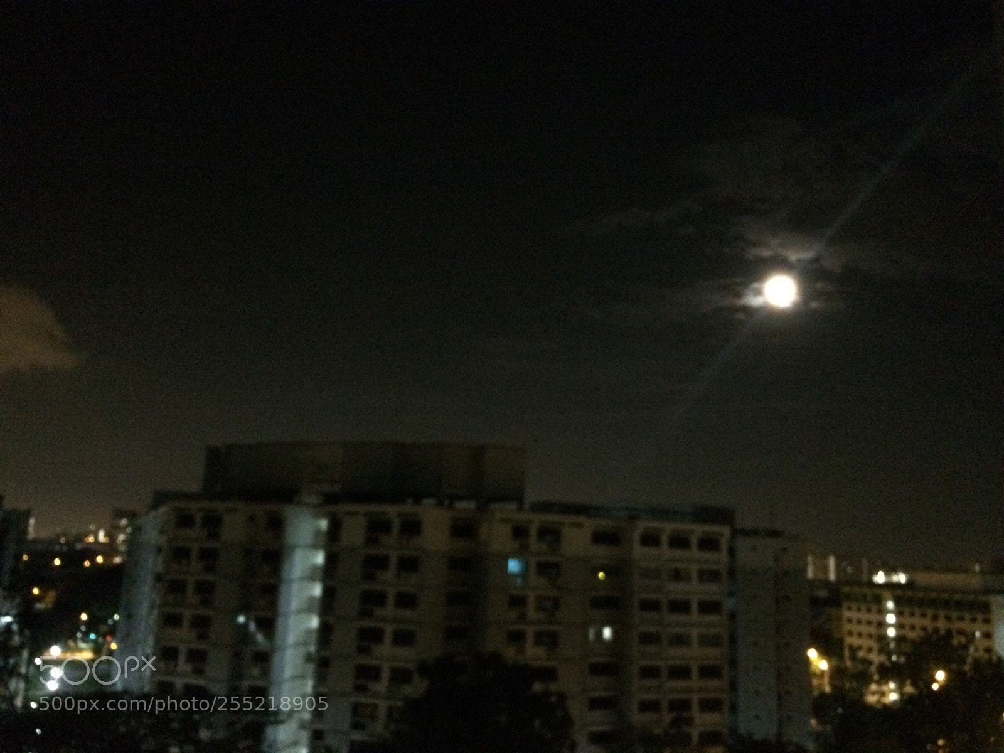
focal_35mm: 29
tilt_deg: +9.6
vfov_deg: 48.2
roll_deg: -1.3
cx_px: 502
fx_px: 841
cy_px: 376
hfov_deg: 61.7
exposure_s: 1/17
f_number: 2.2
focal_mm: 4.15
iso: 2000
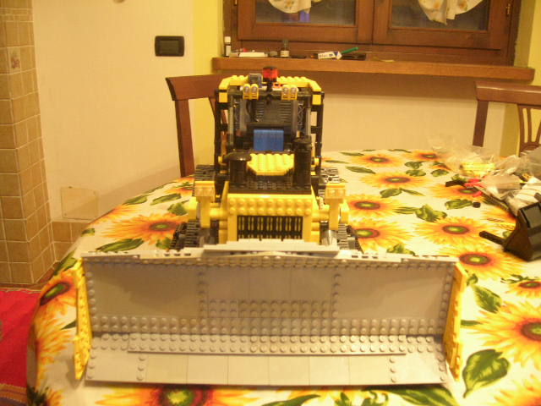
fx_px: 531
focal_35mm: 34
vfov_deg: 41.8
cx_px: 270
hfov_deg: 54.0
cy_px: 203
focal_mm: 5.7
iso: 200
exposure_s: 1/2.3
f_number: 2.9
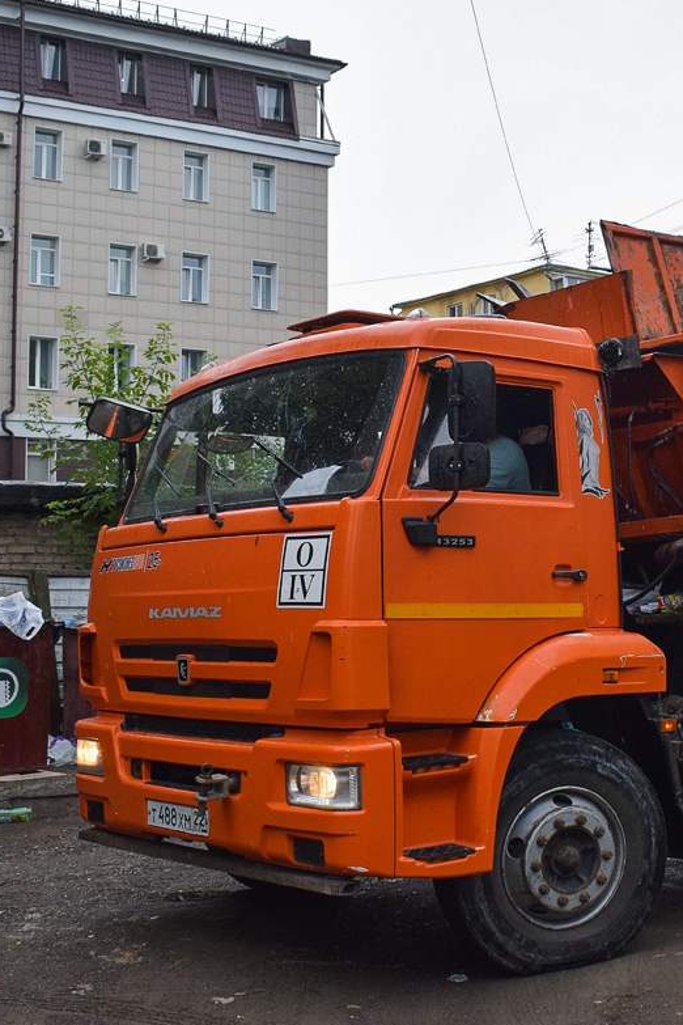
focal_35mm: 46
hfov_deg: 28.7
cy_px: 511
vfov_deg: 42.7
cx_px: 538
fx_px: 1309
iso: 800
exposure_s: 1/640
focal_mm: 20
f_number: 6.3
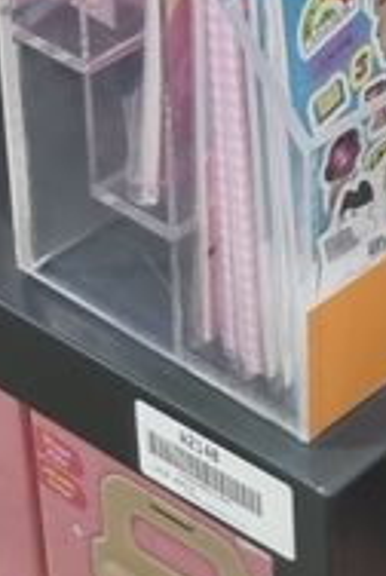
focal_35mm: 155
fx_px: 2484
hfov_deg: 8.8
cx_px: 368
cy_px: 123
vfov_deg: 13.2
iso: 200
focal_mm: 5.4
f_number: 1.8
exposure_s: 1/60
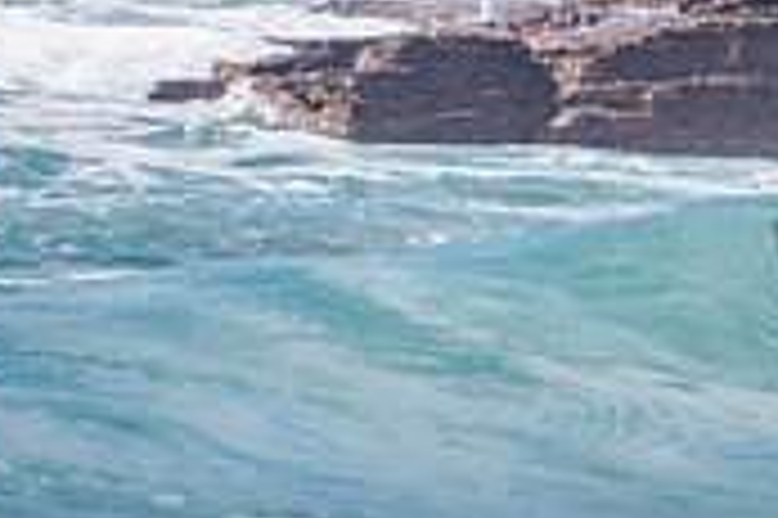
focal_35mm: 2056
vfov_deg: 0.7
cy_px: 54
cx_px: 1456
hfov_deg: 1.0
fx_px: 44389
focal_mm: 500
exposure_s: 1/2000
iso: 100
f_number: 5.6
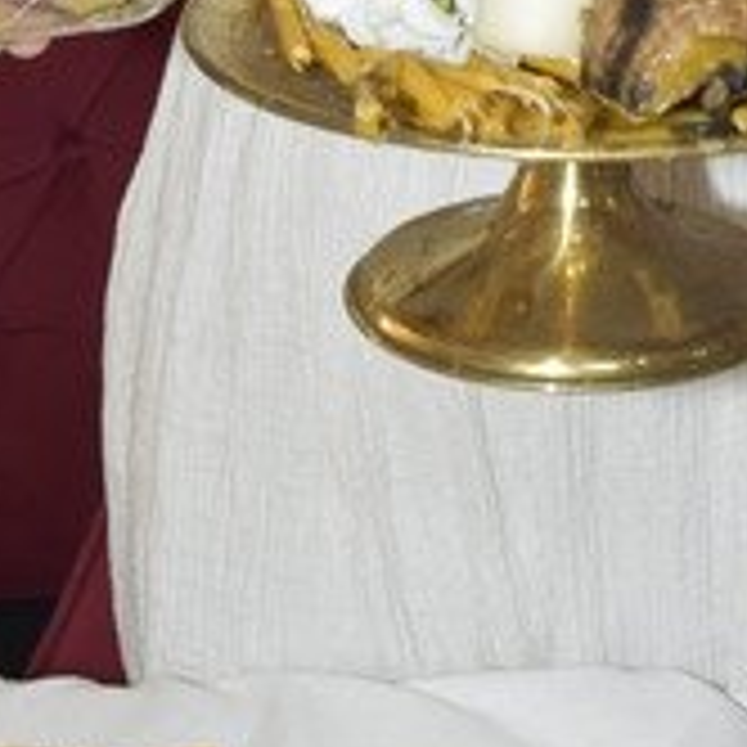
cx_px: 659
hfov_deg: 14.1
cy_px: -526
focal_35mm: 123
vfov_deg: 13.0
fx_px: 3003
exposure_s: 1/60
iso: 400
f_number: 5.6
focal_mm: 20
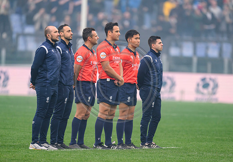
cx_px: 124
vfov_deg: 2.2
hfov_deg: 3.2
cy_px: 85
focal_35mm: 636
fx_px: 4166
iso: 1250
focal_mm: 560
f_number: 4
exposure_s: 1/1250
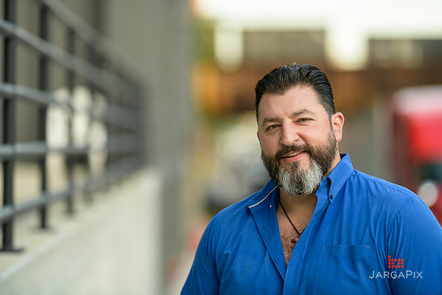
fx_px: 1658
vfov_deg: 10.2
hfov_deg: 15.2
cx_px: 221
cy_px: 148
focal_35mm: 135
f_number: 2
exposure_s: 1/250
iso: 200
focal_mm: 135
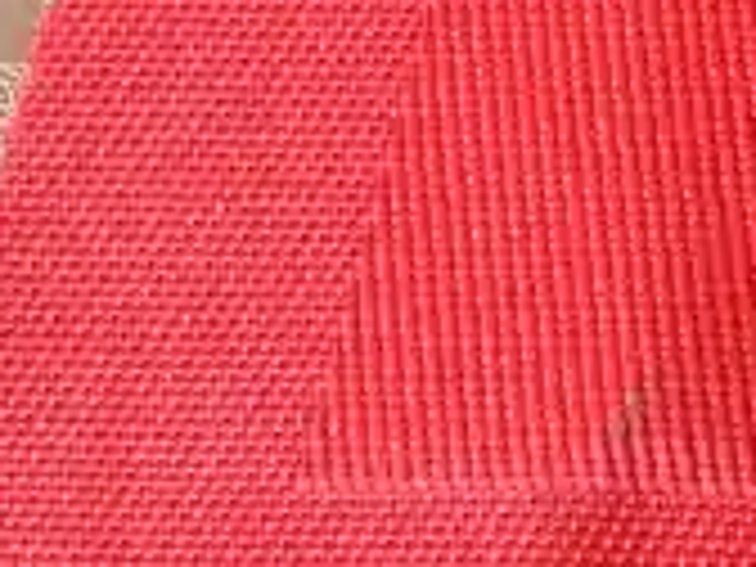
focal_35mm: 208
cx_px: 2084
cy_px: -940
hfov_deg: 8.3
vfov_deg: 6.7
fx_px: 4543
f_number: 2.4
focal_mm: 4.28
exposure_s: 1/20
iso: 50
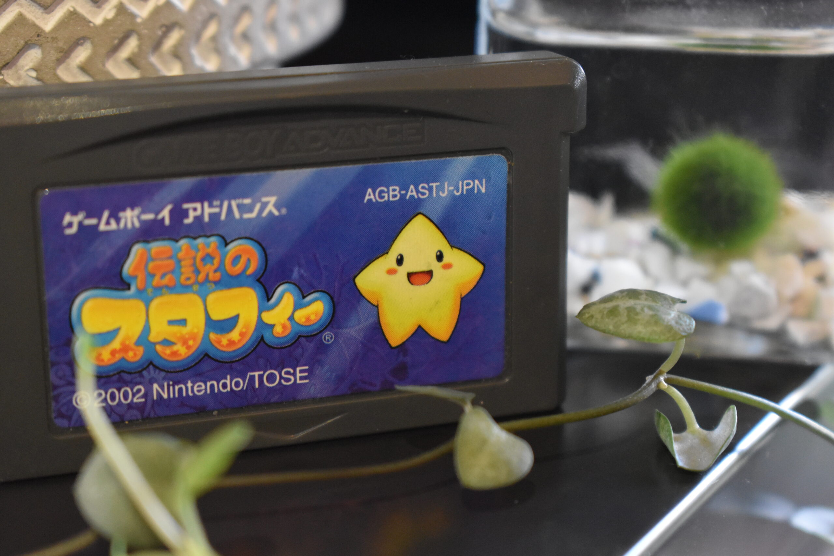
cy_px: 278
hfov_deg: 24.6
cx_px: 417
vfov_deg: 16.6
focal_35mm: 82
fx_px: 1911
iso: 3200
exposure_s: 1/40
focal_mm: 55
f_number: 5.6
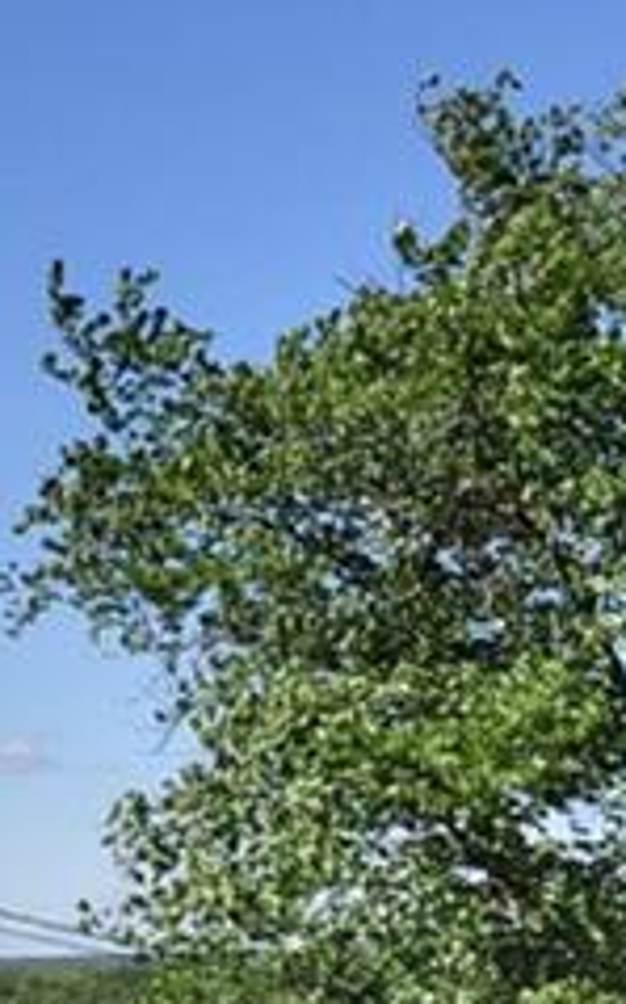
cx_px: 1542
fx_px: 3582
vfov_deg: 15.1
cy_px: 1353
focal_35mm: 131
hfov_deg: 8.9
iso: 200
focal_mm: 20
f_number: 8
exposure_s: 1/500
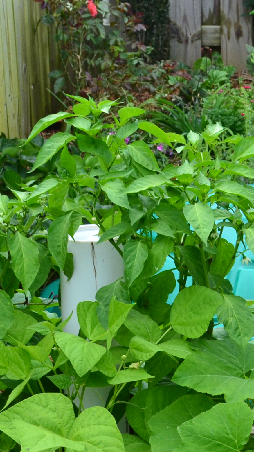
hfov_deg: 9.7
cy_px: 132
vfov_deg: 17.6
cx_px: 401
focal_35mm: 121
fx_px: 1449
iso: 400
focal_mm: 26
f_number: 10
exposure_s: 1/200
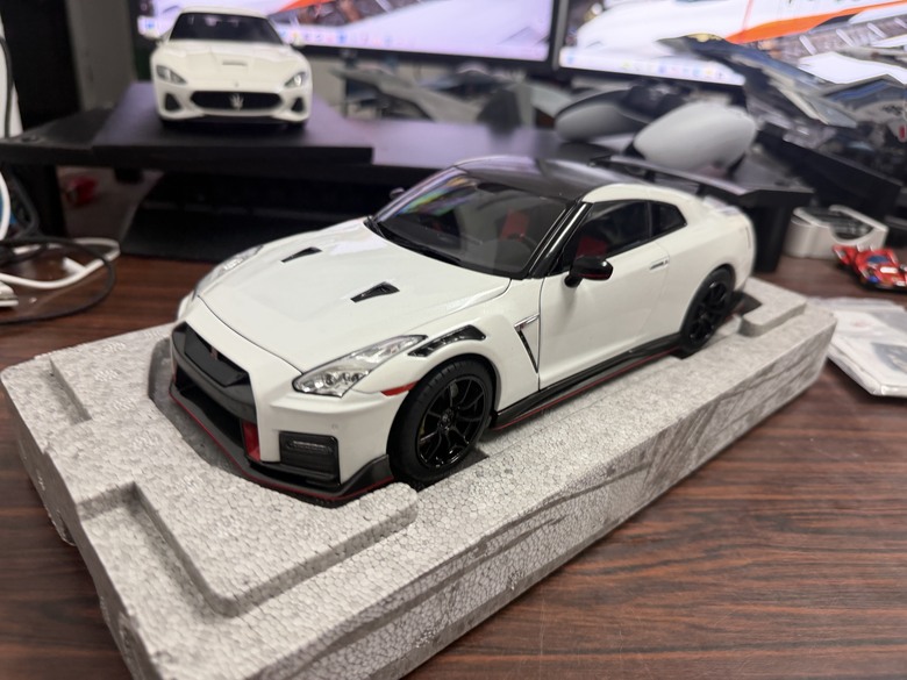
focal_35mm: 24
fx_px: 629
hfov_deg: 71.6
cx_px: 454
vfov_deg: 56.8
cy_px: 340
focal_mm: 6.76
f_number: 1.78
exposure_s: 1/60
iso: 160
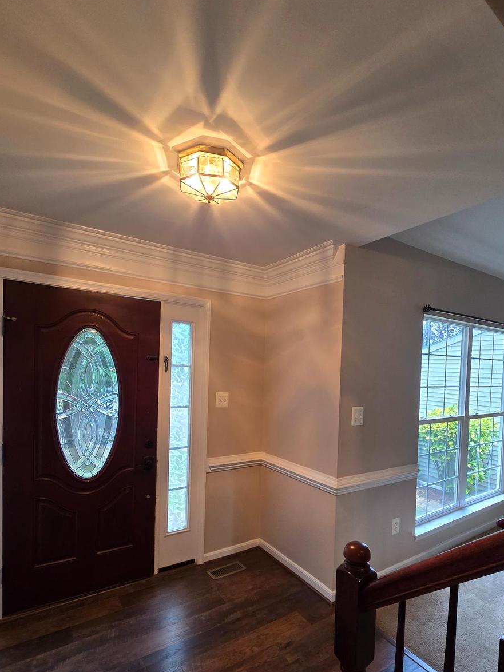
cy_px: 385
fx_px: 330
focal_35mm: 17
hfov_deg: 74.7
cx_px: 264
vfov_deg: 90.4
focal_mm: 2.2
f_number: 2.2
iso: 200
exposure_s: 1/60
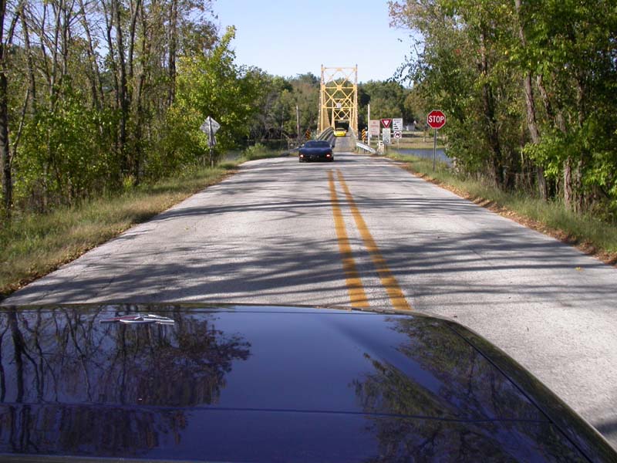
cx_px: 308
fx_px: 677
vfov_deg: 37.7
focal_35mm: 38
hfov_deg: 49.0
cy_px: 232
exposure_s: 1/276
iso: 100
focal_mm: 7.85
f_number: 6
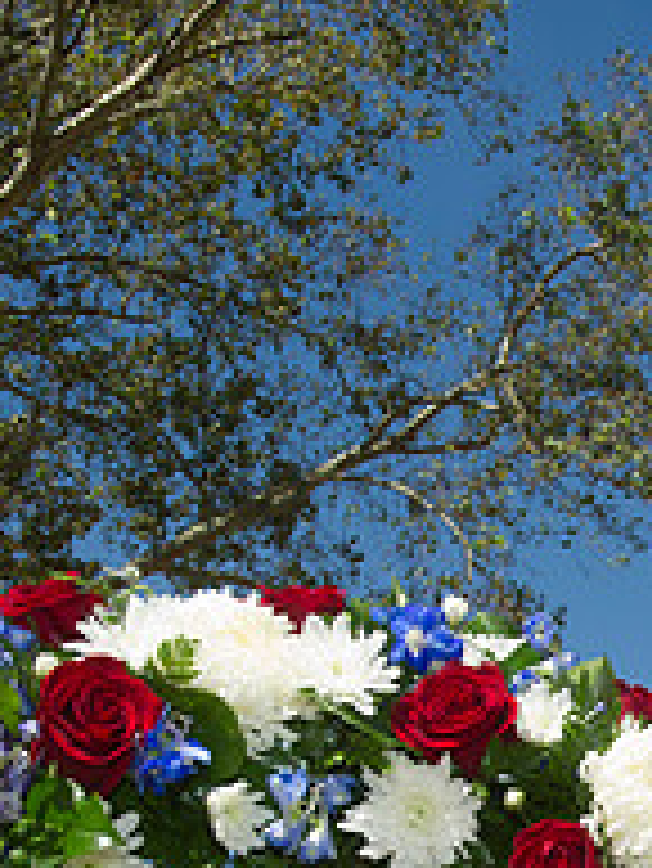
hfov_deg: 14.8
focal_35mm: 98
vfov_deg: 19.5
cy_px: 855
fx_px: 2458
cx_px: 688
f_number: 9
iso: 200
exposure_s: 1/250
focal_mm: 34
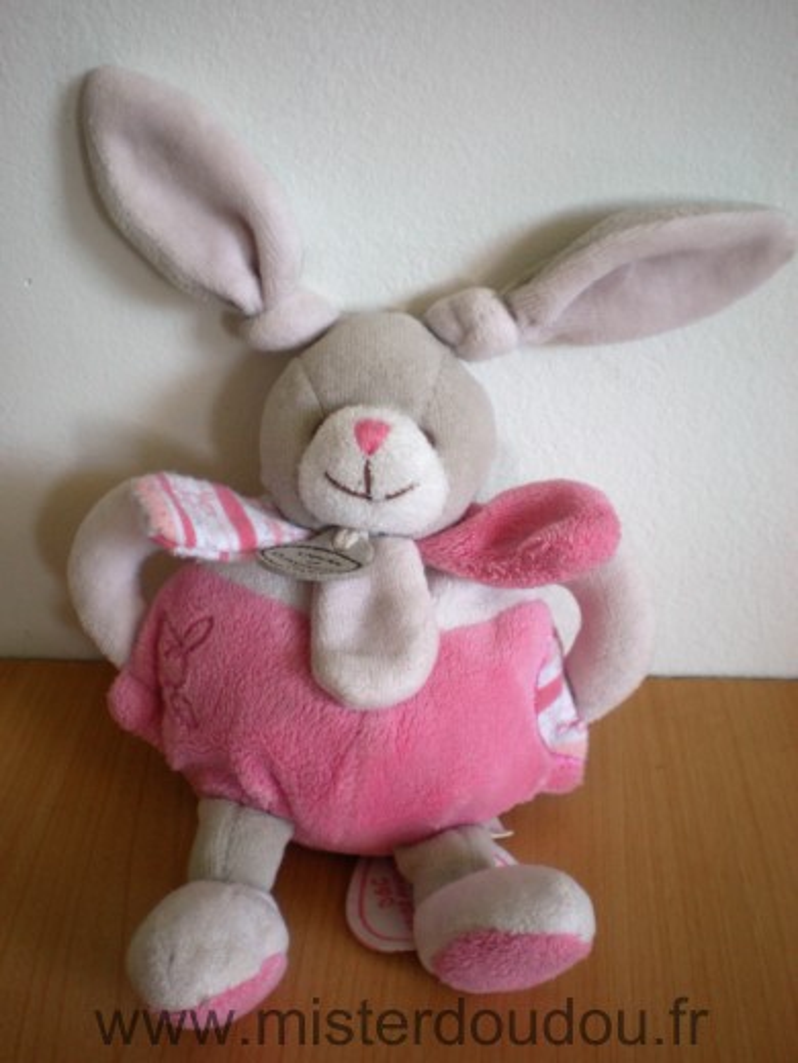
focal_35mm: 38
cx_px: 399
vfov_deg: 49.0
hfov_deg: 37.7
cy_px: 532
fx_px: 1168
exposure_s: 1/59
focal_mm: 6.3
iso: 143
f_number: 3.1
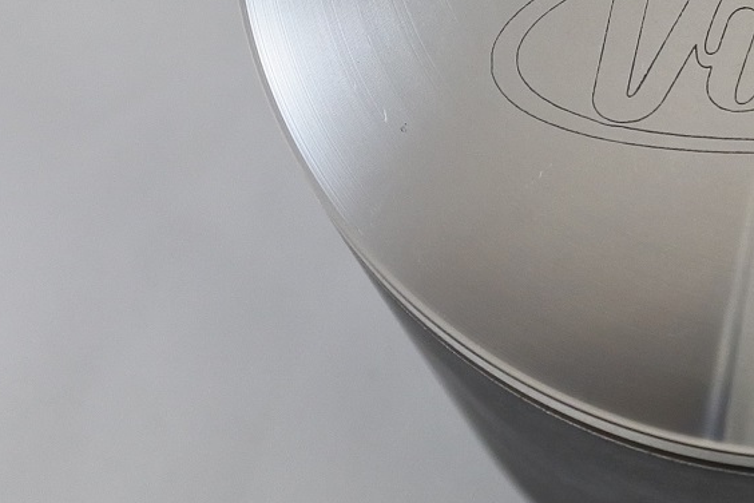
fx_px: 2031
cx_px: 840
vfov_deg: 13.8
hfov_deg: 20.0
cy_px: -39
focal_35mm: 97
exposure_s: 1/200
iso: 400
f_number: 3.8
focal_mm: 12.1
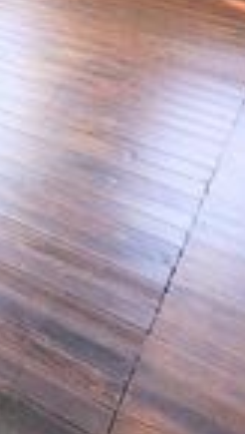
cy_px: -94
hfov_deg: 14.9
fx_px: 748
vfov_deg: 28.0
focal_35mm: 65
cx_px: -260
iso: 160
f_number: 2.2
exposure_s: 1/60
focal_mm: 2.2
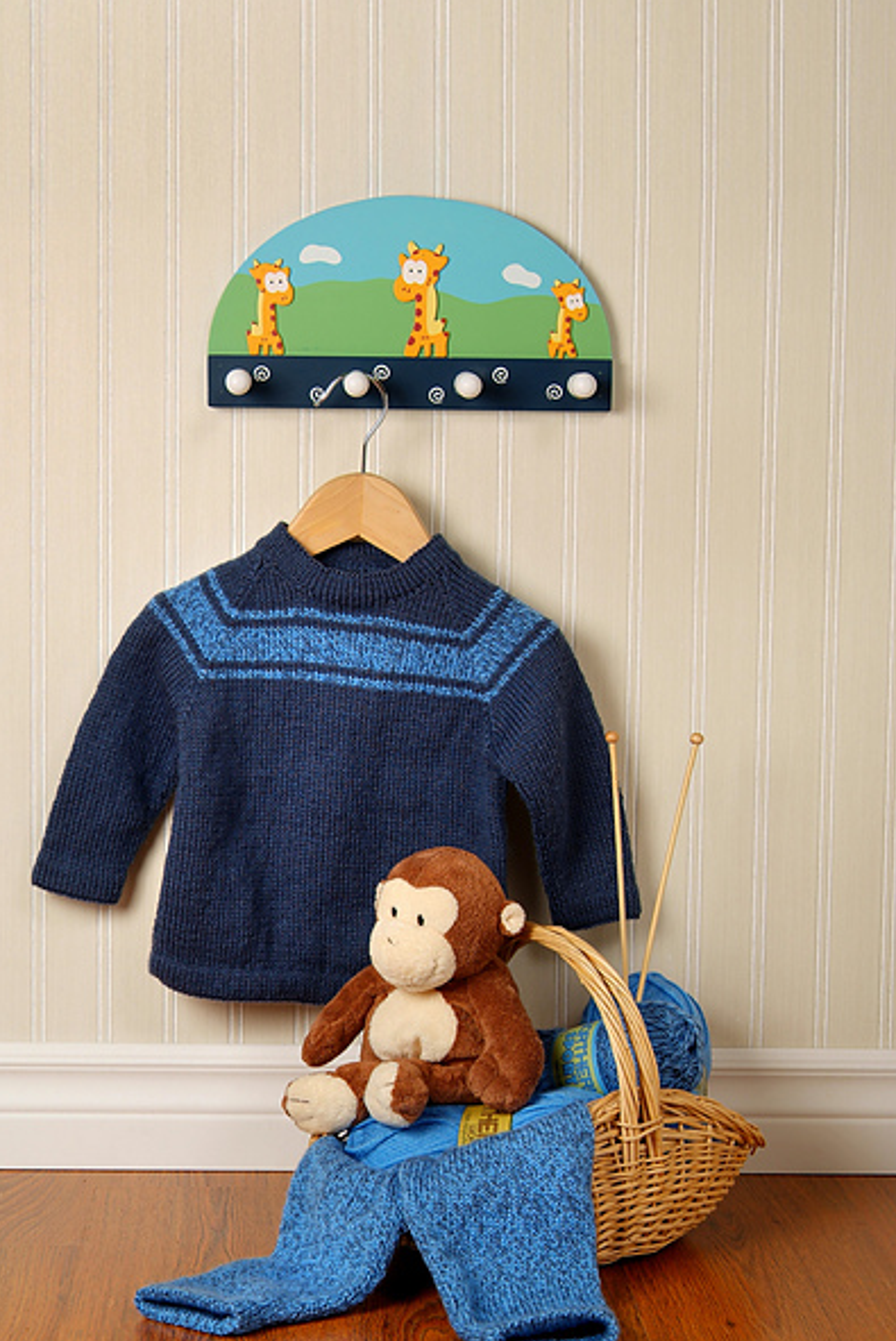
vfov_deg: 26.0
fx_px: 2907
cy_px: 712
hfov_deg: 17.5
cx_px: 422
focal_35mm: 78
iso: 100
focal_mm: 48
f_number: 6.7
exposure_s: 1/60
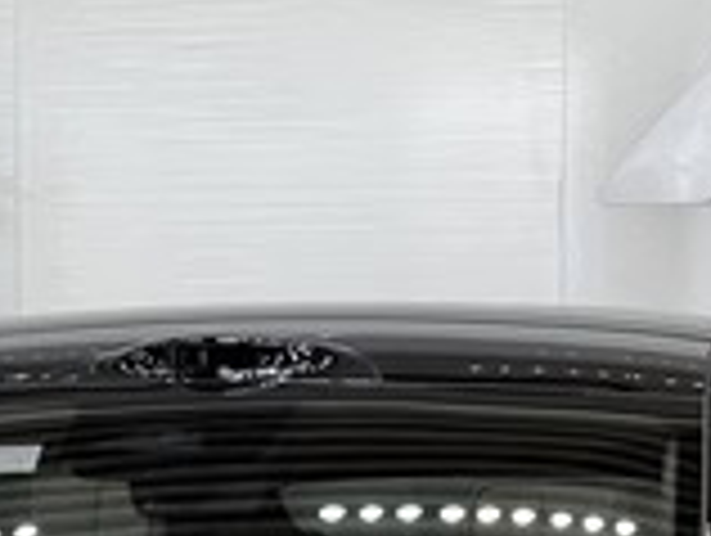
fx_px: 5760
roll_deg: +0.8
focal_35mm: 280
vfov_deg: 5.3
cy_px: 937
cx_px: 86
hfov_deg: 7.0
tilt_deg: -4.1
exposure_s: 1/99
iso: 160
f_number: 2.8
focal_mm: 9
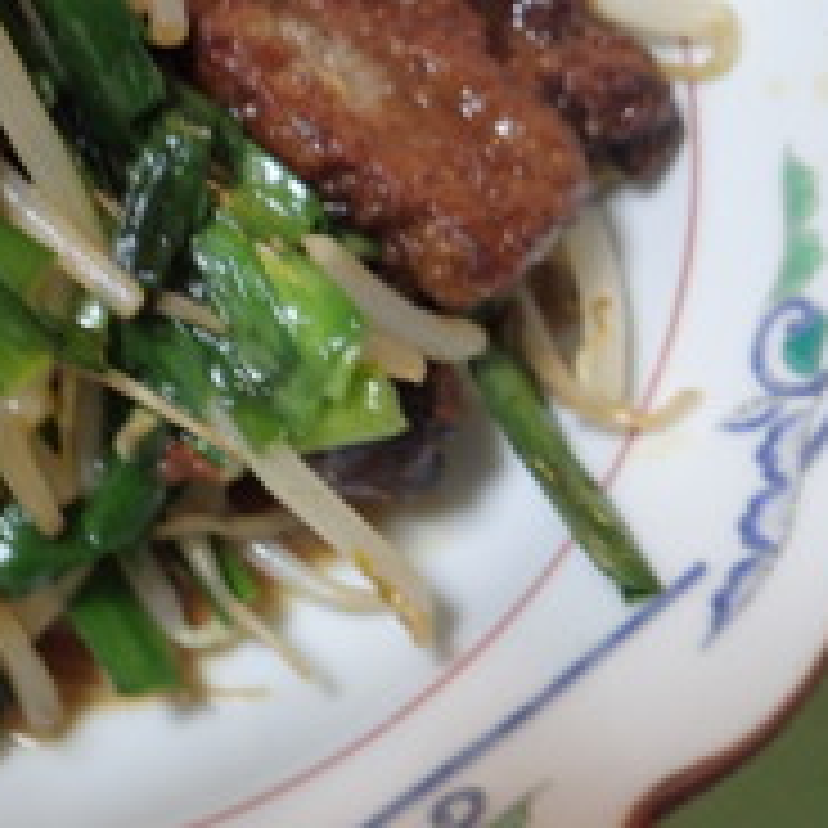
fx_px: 1461
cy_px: 256
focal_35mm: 54
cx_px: -45
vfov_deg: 31.3
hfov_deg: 29.1
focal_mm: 4.5
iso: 200
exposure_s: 1/30
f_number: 2
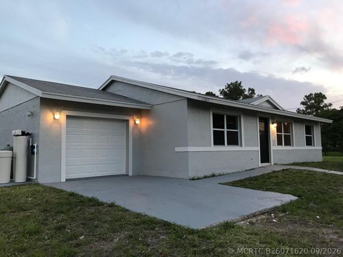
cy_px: 128
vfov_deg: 49.7
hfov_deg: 63.4
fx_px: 277
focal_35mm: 28
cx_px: 172
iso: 25
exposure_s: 1/30
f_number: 1.8
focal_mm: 3.99
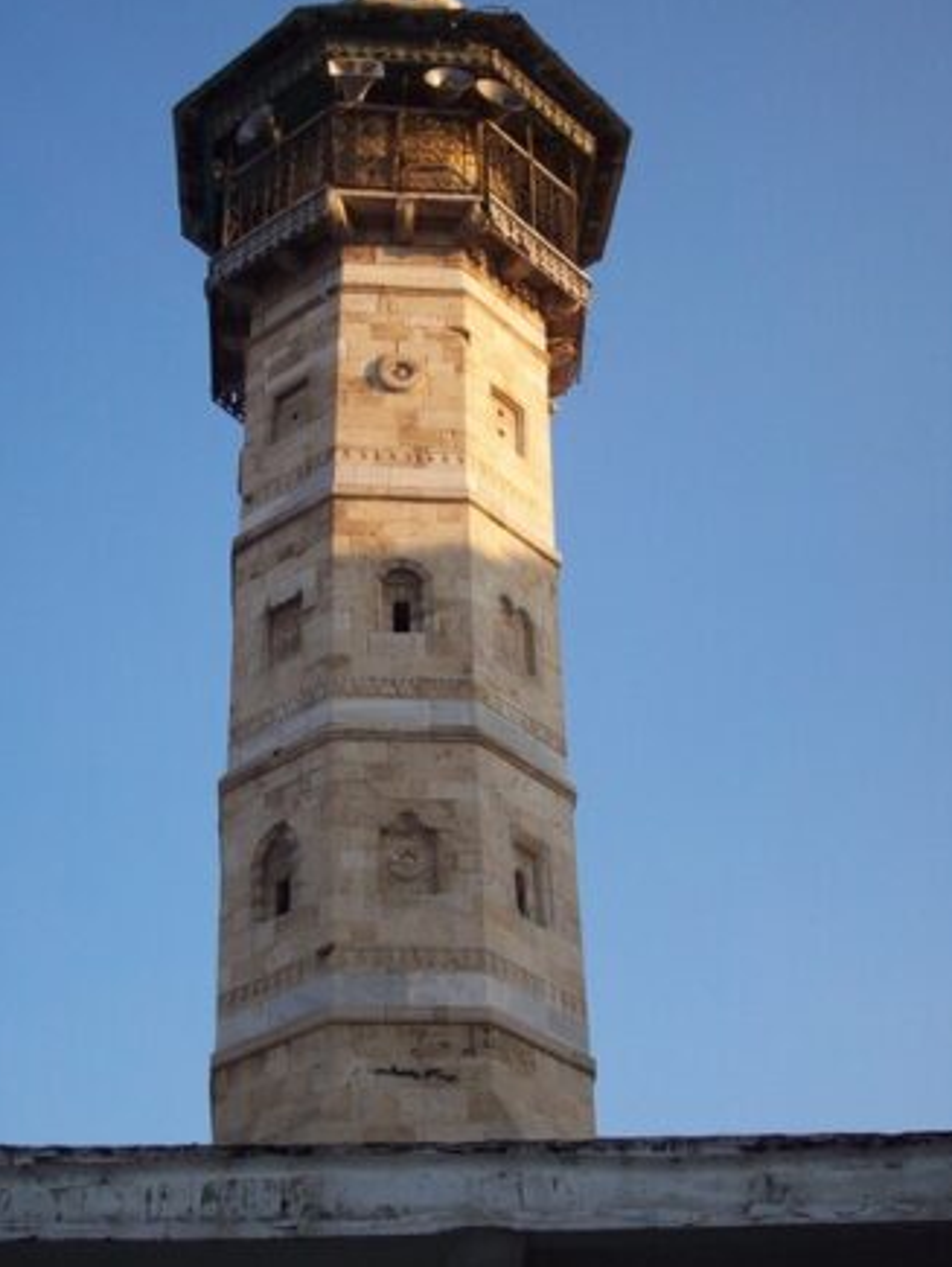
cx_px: 424
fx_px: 2270
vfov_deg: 31.2
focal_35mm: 62
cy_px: 612
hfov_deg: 23.7
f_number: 3.4
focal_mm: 9
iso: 80
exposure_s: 1/323
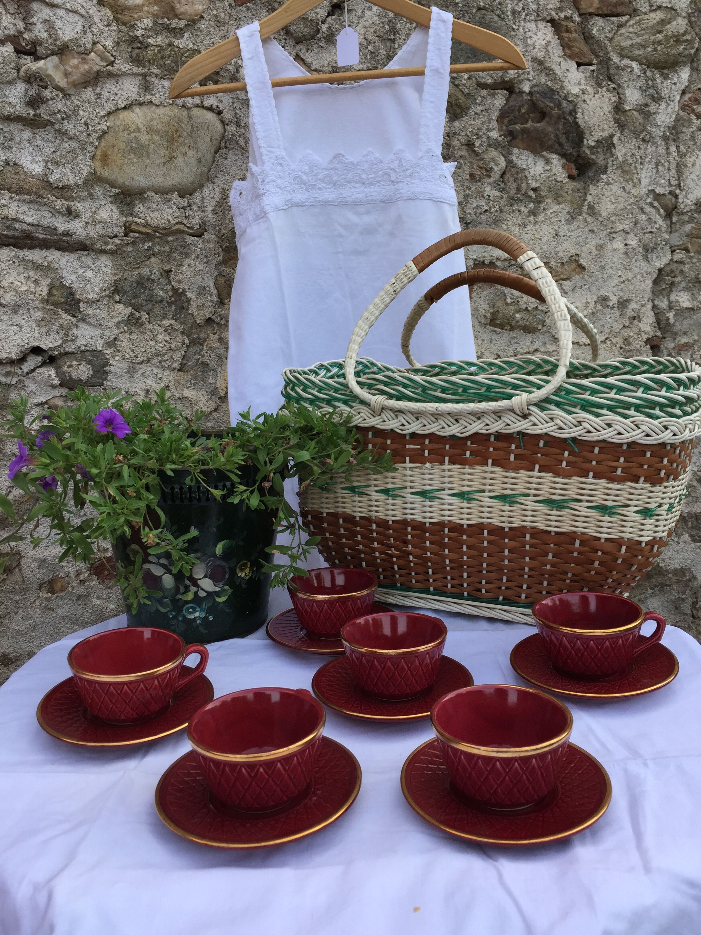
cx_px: 350
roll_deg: +1.8
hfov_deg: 48.2
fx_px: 783
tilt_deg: -11.2
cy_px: 468
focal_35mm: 29
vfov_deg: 61.7
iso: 32
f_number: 2.2
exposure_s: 1/439
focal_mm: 4.15
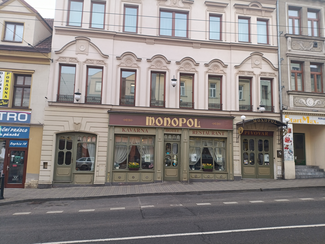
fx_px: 235
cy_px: 122
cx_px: 162
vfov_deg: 54.9
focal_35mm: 25
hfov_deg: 69.4
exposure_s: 1/100
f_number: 1.7
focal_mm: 4.71
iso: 100
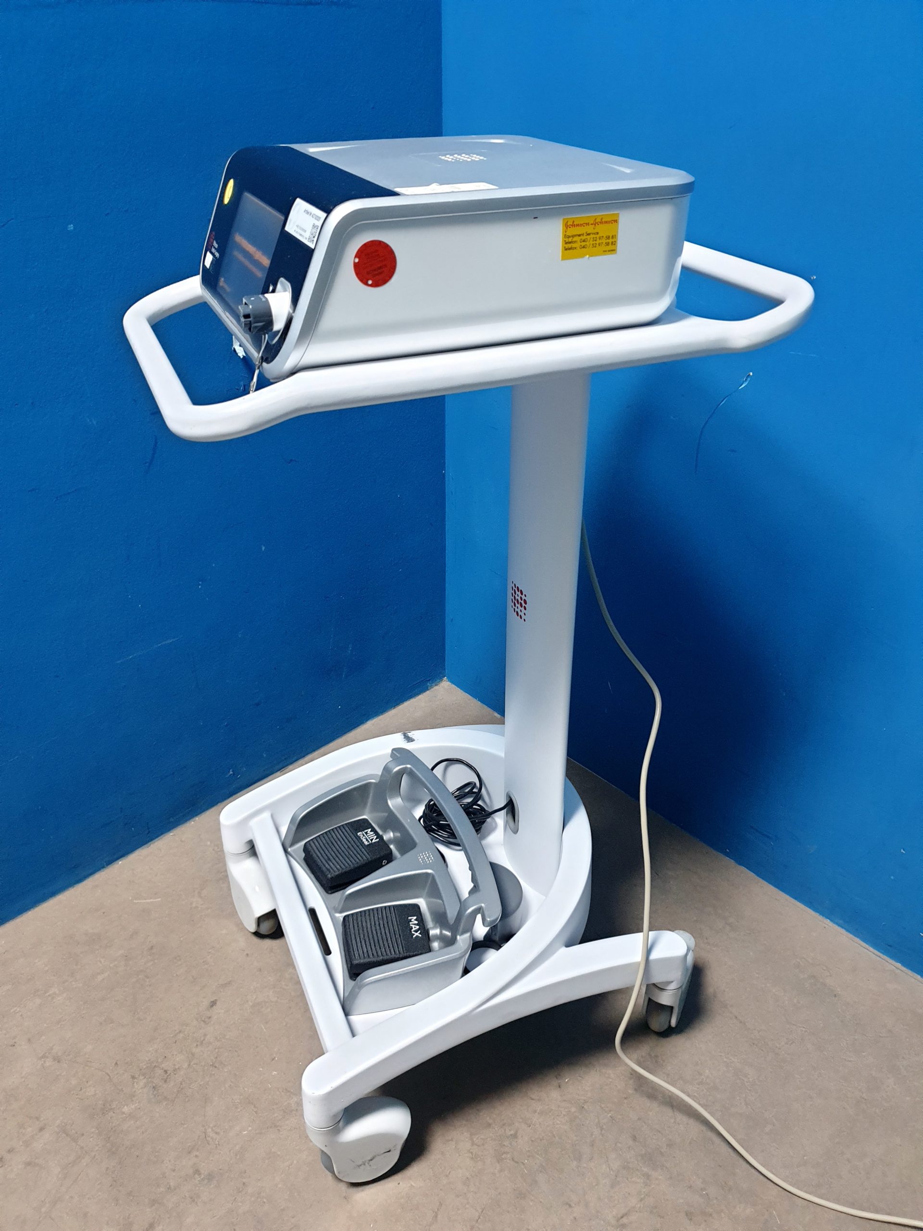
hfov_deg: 53.1
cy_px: 616
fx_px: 924
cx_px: 462
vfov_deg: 67.3
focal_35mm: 26
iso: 250
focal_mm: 4.3
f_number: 1.5
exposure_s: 1/33
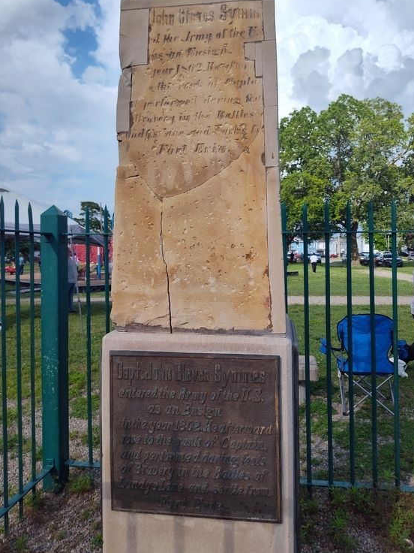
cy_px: 254
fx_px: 399
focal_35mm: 25
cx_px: 223
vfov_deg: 69.3
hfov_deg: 54.8
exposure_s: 1/2683
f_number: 1.8
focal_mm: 5.56
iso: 100
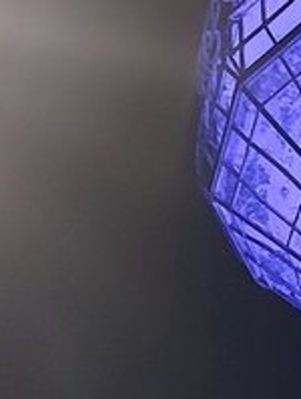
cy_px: 174
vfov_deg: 25.3
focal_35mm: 77
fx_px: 890
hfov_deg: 17.2
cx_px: 464
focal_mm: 5.89
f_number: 1.89
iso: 2667
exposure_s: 1/17
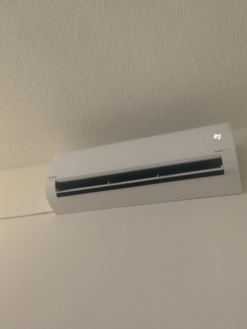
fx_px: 304
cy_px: 164
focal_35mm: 32
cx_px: 124
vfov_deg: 56.8
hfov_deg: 44.2
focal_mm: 2.87
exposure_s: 1/28
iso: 320
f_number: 2.2
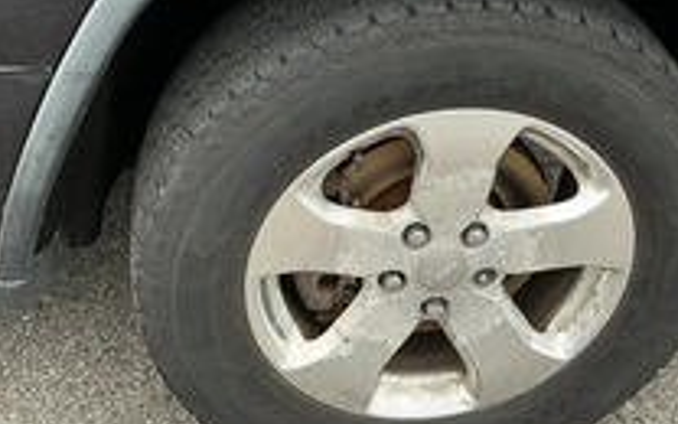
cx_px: 378
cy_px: 95
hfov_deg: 35.6
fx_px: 1053
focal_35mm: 57
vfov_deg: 22.5
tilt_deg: -33.5
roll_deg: +0.5
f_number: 1.8
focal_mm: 3
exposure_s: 1/297
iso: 25
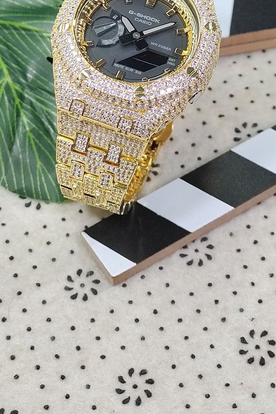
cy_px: 75
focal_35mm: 88
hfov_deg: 15.5
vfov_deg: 22.8
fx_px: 1013
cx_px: 153
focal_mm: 7.55
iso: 77
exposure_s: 1/100
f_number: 2.08
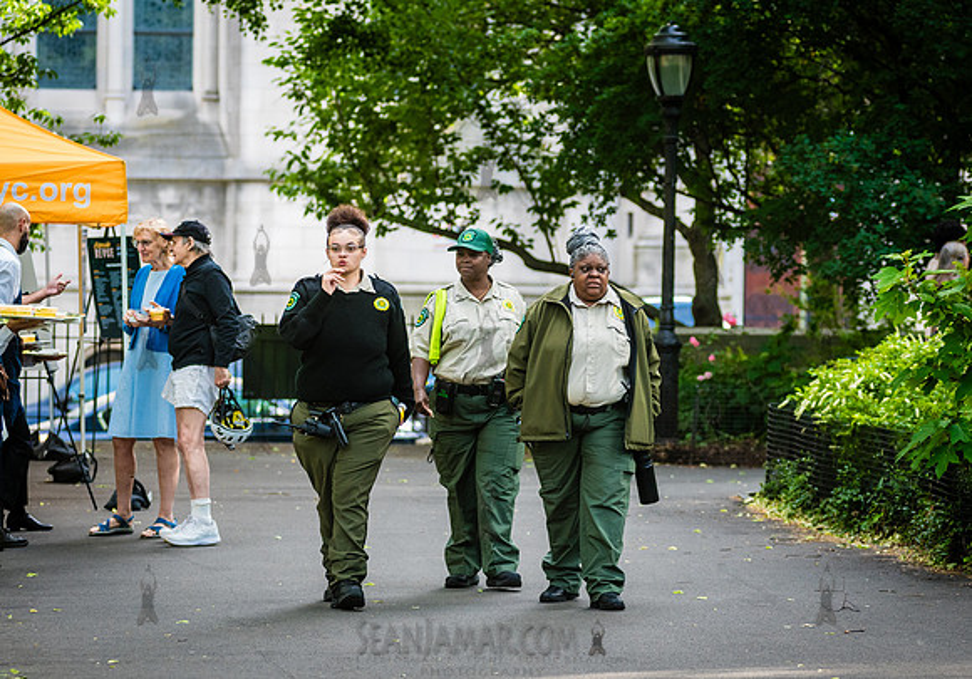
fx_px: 4450
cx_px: 505
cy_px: 348
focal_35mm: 162
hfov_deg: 12.5
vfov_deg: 8.7
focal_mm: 125
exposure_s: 1/500
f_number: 4
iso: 1000
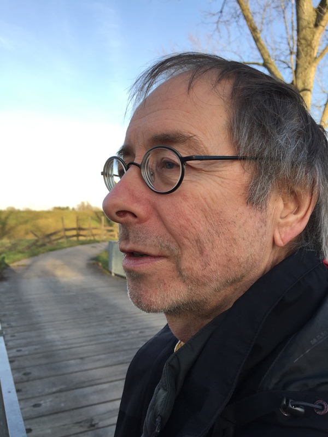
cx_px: 164
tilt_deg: +0.6
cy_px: 218
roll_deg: +0.0
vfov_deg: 61.7
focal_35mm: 29
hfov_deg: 48.2
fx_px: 366
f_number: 2.2
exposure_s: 1/377
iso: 32
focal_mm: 4.15
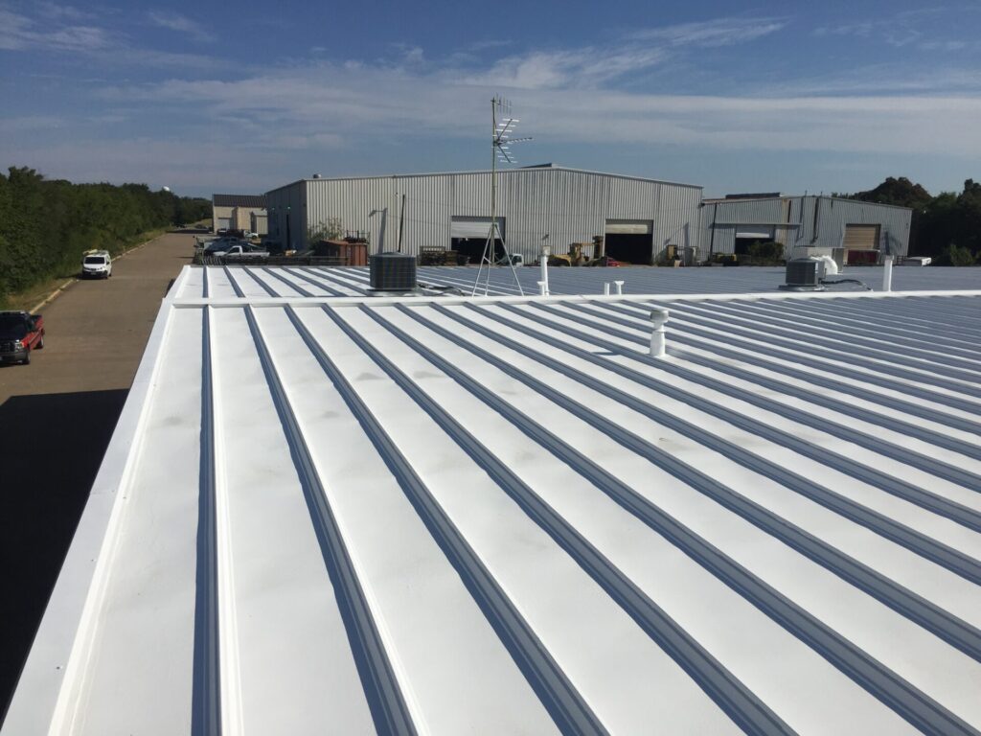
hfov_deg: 61.7
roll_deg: -2.1
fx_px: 822
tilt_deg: -10.9
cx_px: 490
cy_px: 368
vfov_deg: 48.2
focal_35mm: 29
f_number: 2.2
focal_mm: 4.15
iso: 32
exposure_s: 1/5650
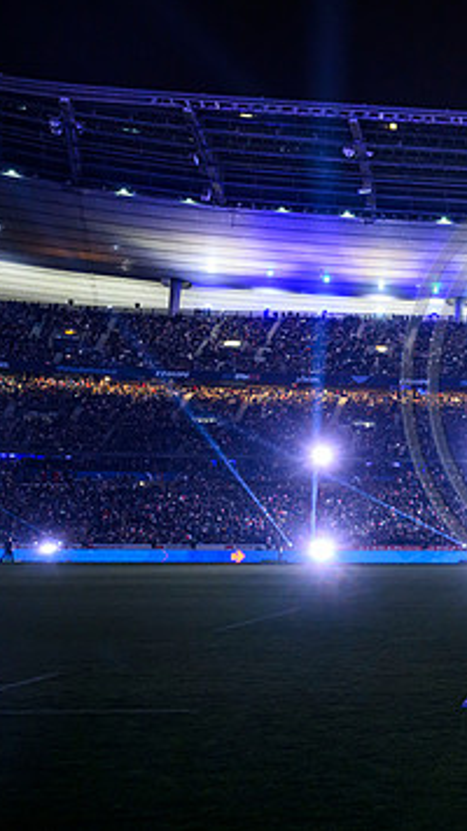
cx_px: 642
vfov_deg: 49.4
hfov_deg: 24.4
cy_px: 382
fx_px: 903
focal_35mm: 41
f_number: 2.8
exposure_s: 1/200
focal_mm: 24
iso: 4000
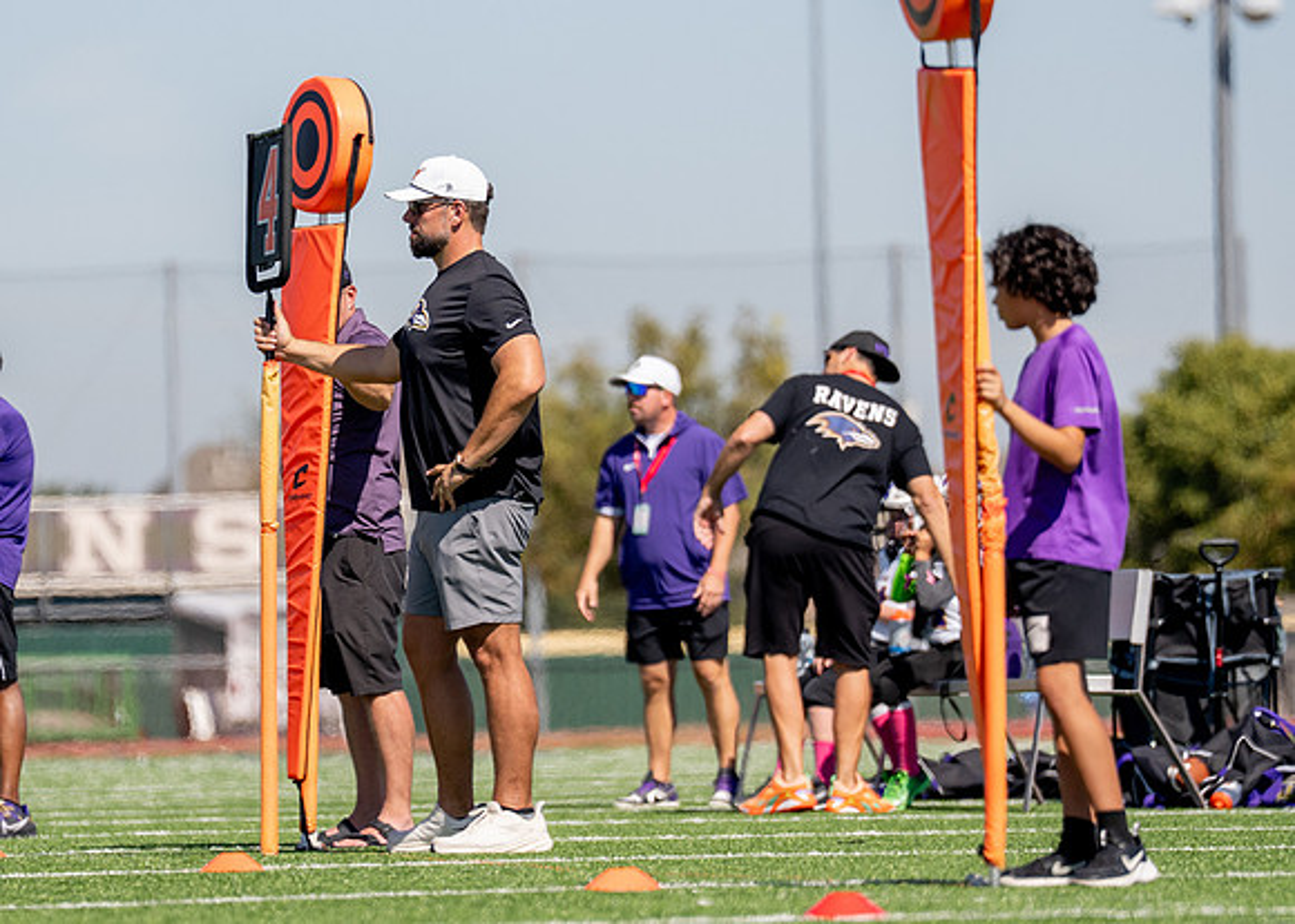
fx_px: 13295
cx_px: 432
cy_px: 416
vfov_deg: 4.0
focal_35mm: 362
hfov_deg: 5.6
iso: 200
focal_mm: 200
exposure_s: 1/5000
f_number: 2.8
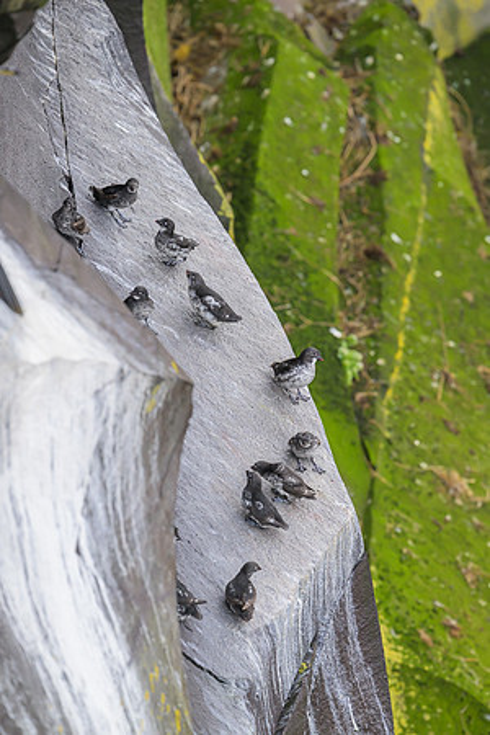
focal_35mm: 560
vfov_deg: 3.7
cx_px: 245
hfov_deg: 2.5
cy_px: 368
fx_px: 11432
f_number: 5.6
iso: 1600
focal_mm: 560
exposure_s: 1/800
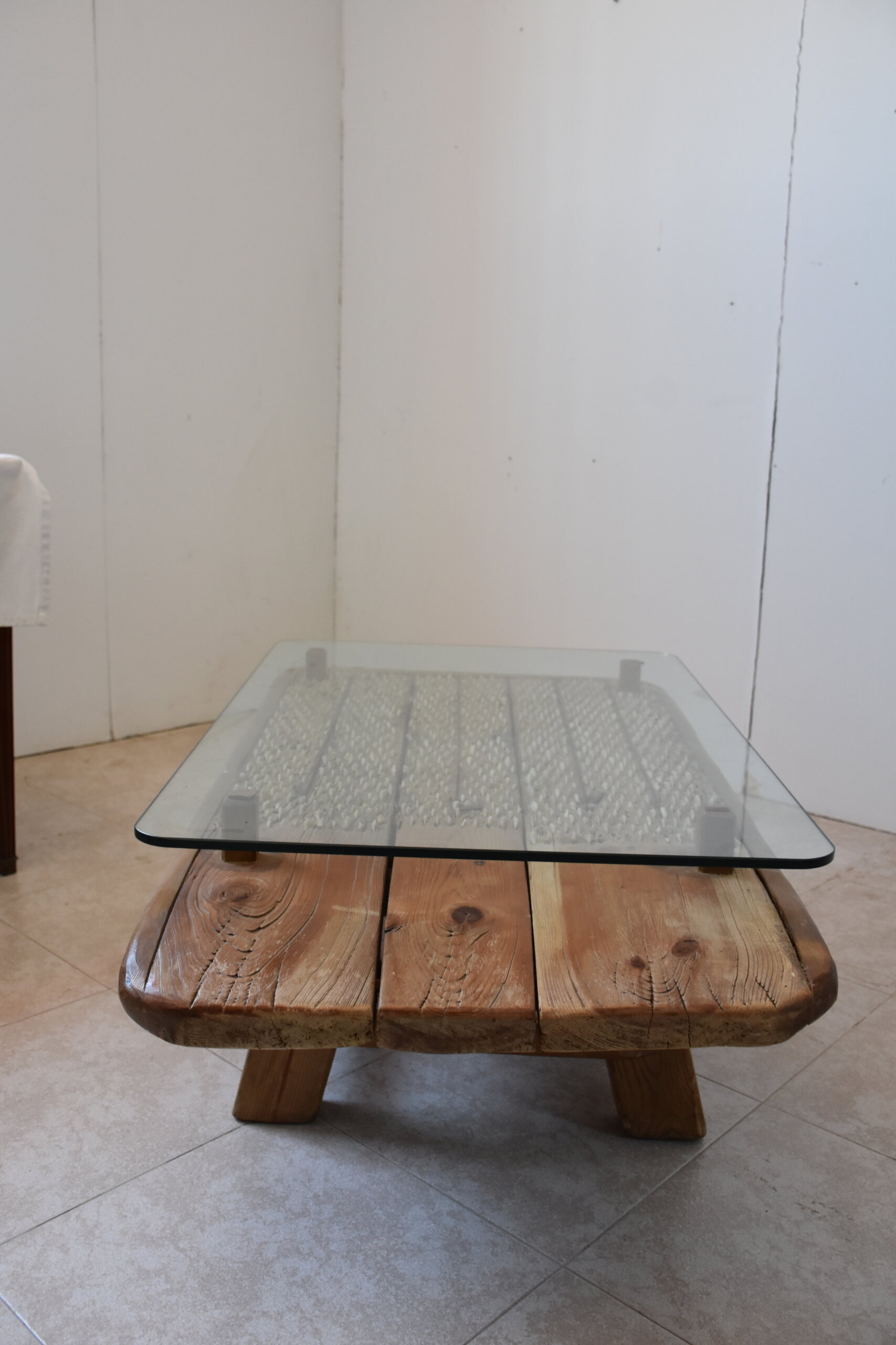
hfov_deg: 43.6
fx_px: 1120
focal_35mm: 30
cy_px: 672
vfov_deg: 61.9
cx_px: 448
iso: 800
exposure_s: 1/80
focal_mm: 20
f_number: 4.5
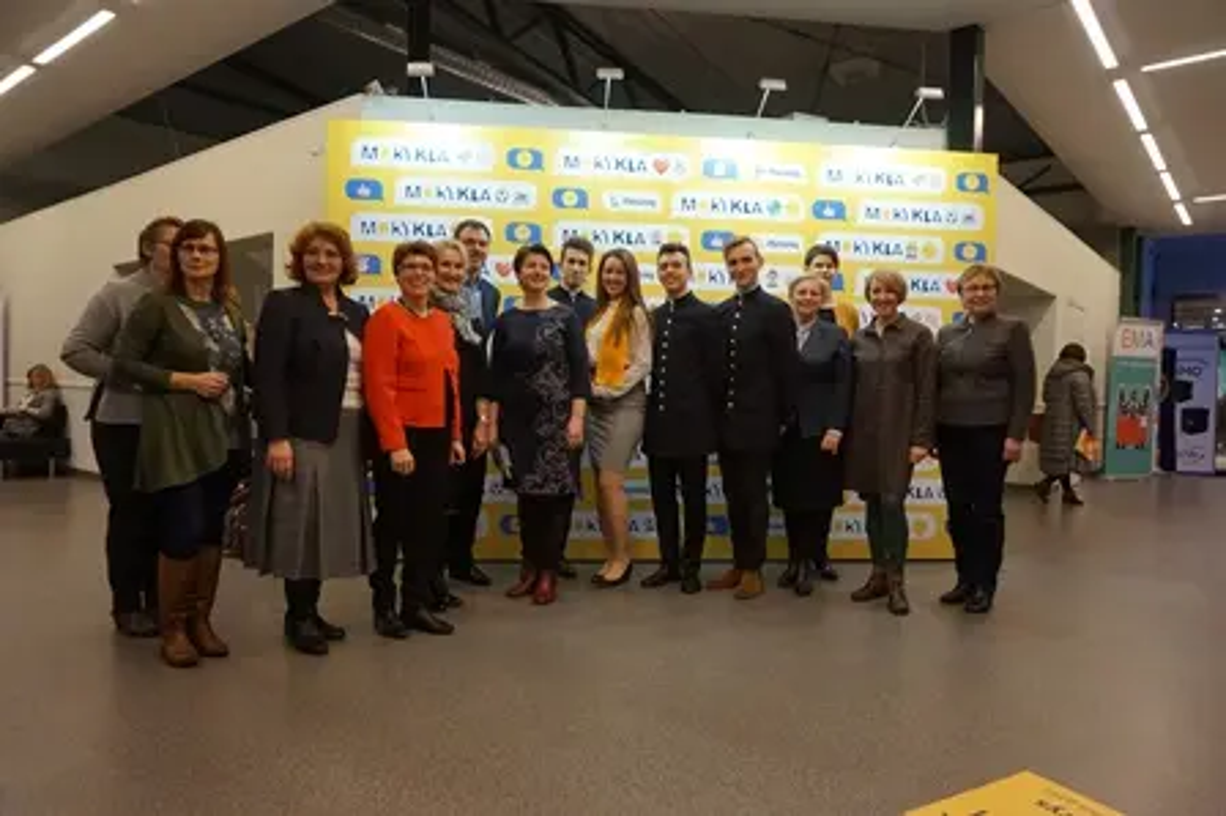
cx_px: 613
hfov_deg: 73.8
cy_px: 408
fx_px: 817
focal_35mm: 24
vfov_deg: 53.1
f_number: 4
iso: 1250
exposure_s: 1/160
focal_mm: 16
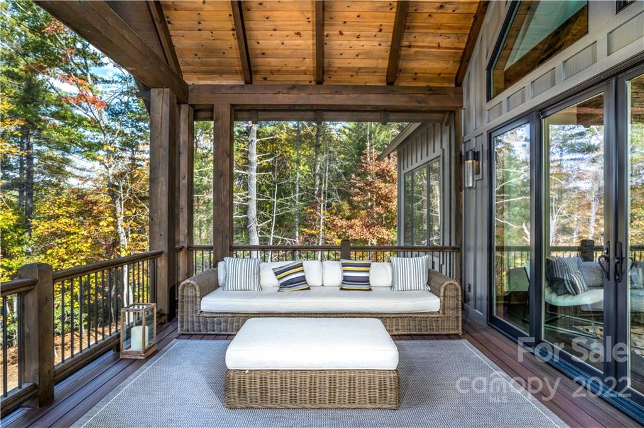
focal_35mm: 19
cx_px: 322
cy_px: 214
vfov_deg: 64.5
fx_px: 340
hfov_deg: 87.0
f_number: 11
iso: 320
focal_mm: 19
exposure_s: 1/60
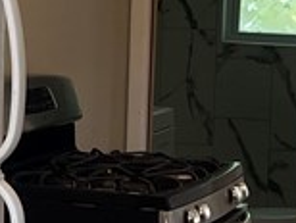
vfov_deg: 8.9
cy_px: 211
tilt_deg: -8.4
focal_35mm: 166
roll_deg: -1.5
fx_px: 1422
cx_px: 62
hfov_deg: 11.8
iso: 64
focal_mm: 5.1
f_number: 1.6
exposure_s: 1/120
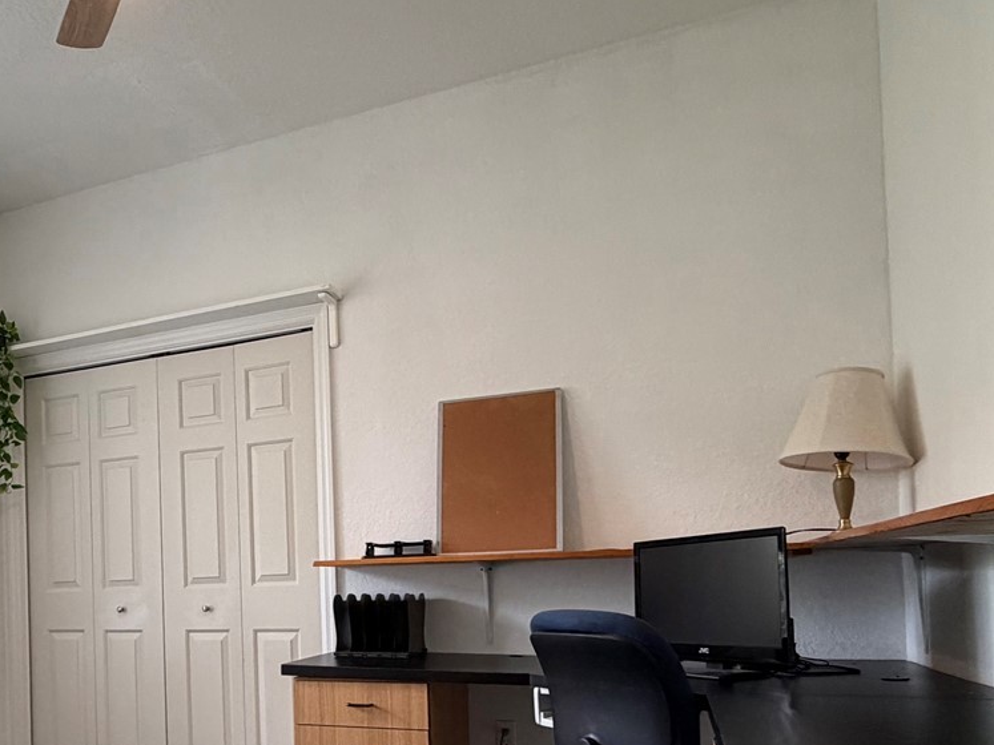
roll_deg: +2.0
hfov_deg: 57.3
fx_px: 861
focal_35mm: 30
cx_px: 262
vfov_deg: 45.1
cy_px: 563
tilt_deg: +1.4
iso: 200
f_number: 2.2
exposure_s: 1/60
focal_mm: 2.22
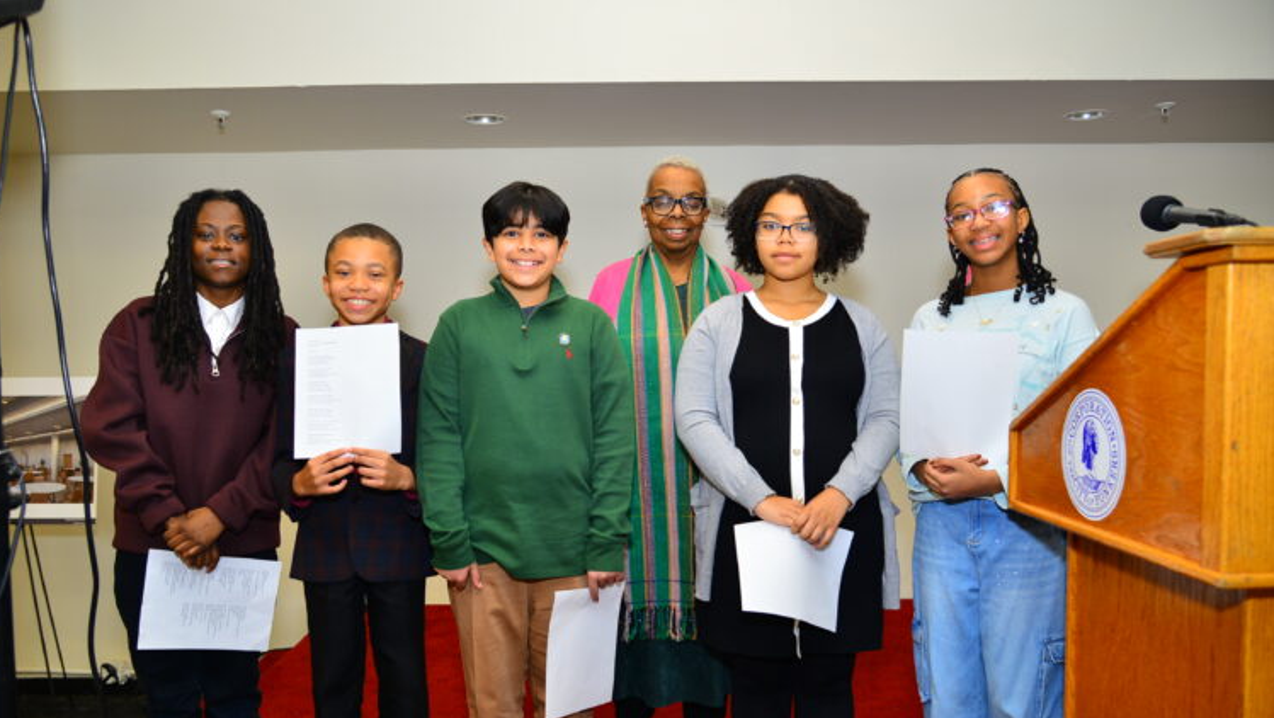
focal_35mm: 29
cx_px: 628
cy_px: 423
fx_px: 980
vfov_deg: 40.1
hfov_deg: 66.0
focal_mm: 27
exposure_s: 1/125
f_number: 4
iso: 500
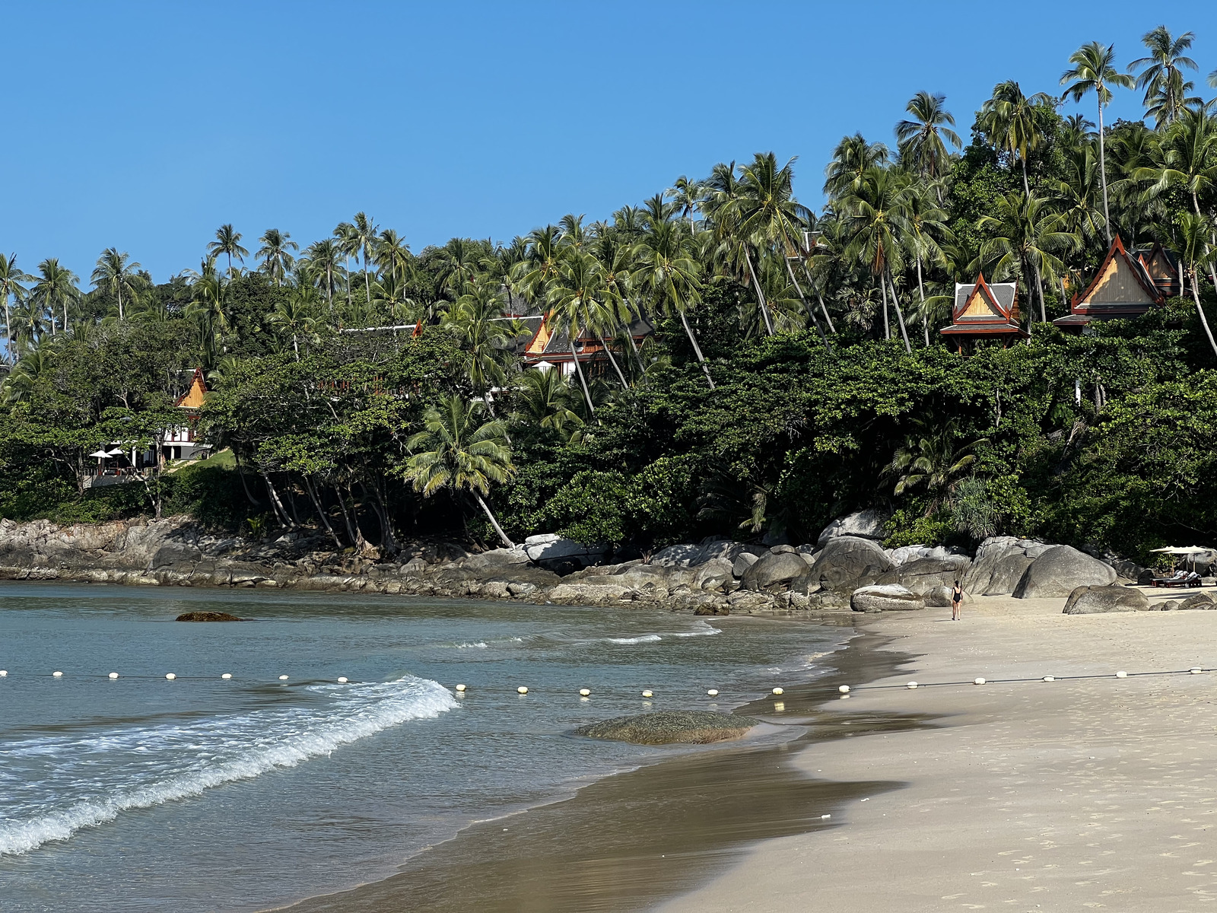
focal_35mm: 77
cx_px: 608
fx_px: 2707
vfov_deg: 19.1
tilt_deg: +3.0
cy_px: 456
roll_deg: -0.9
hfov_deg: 25.3
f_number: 2.8
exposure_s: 1/713
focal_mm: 9
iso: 32
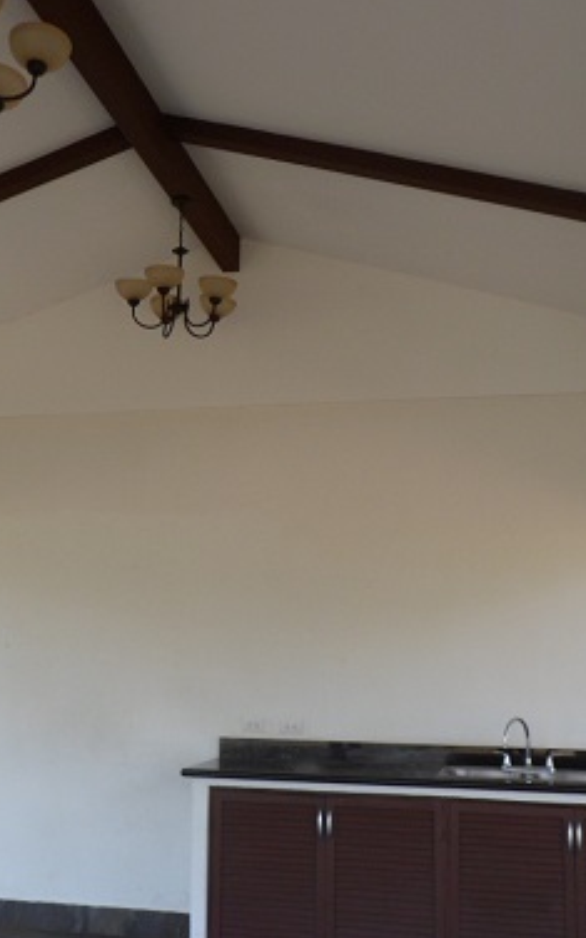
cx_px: 239
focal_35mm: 39
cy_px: 469
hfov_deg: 32.7
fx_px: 997
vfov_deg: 50.4
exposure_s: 1/180
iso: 80
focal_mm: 4.9
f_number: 3.3
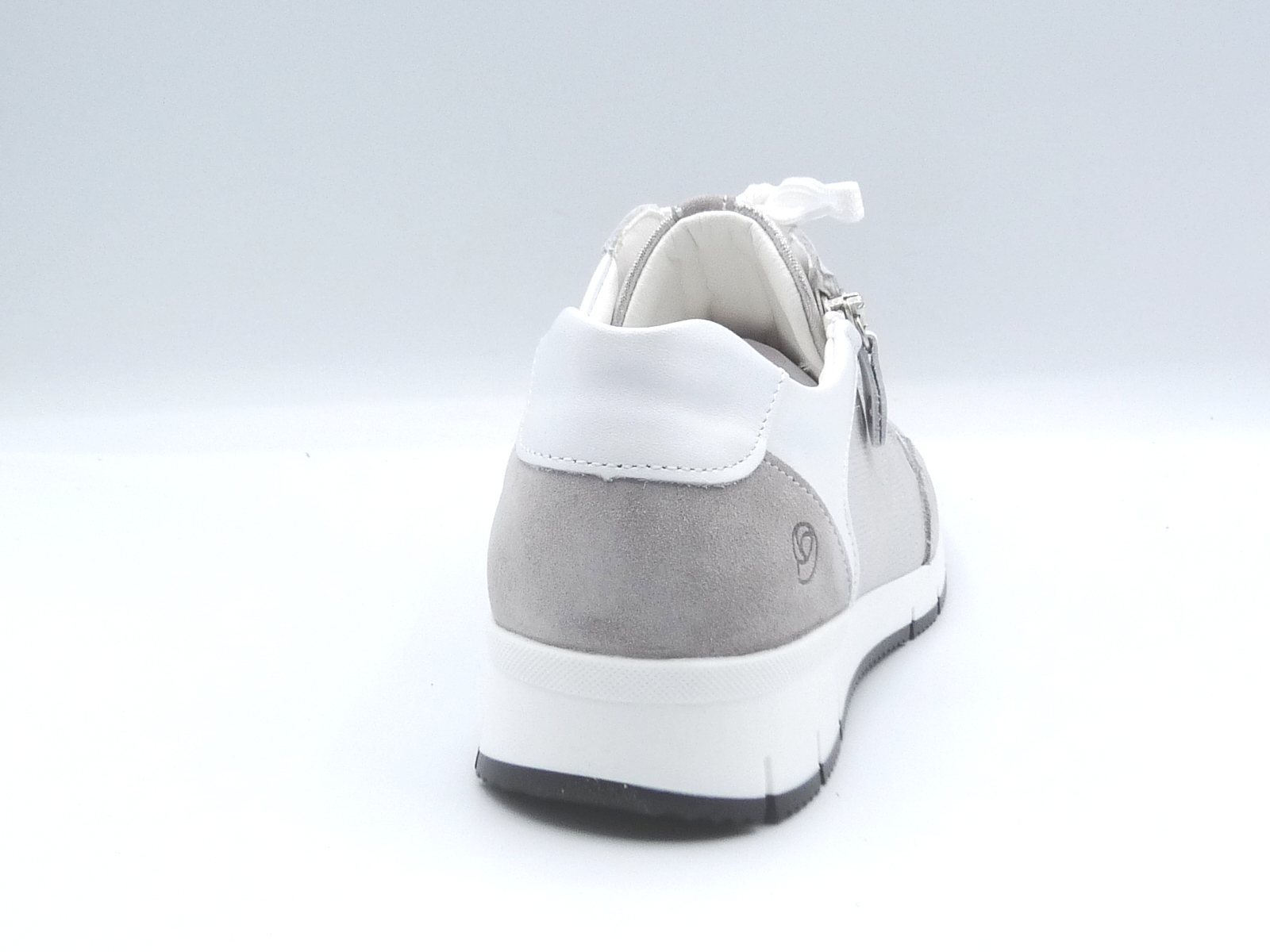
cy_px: 476
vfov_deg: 28.6
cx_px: 635
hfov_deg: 37.5
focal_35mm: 51
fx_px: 1871
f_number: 5.6
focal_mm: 5.1
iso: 100
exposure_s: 1/200
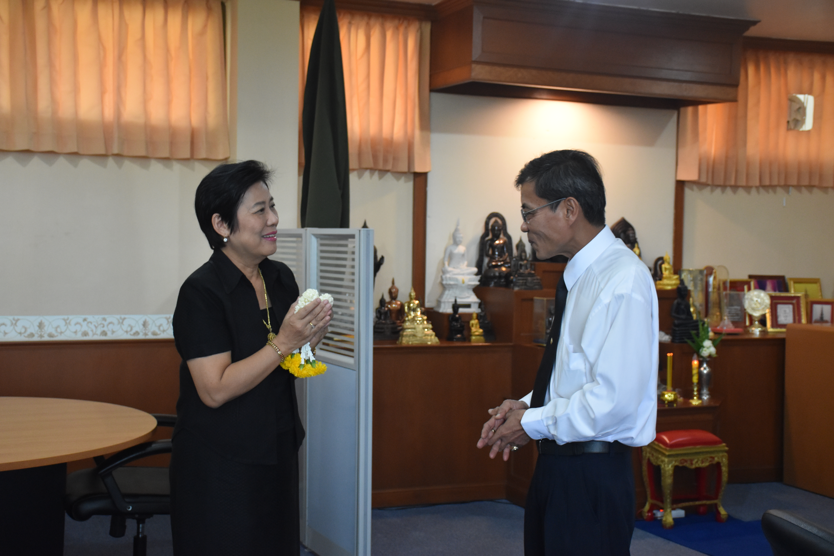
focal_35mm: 48
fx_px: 1112
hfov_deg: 41.1
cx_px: 417
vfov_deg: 28.1
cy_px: 278
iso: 2000
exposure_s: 1/60
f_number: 4
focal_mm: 32
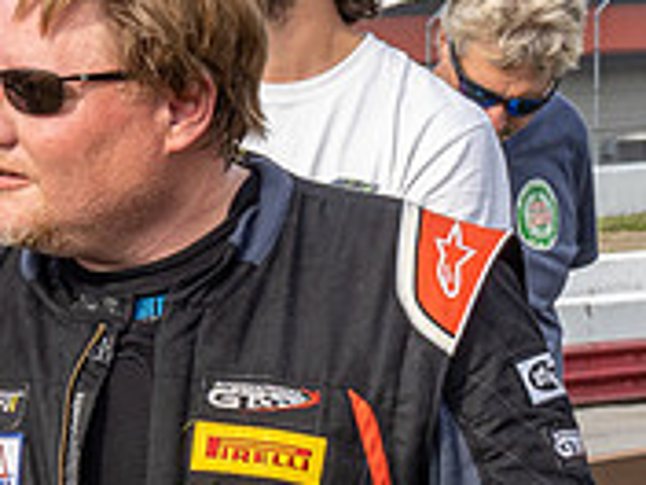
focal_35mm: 460
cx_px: -379
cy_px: 193
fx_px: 8584
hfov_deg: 4.3
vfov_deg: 3.2
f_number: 14
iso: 200
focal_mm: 66
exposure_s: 1/60
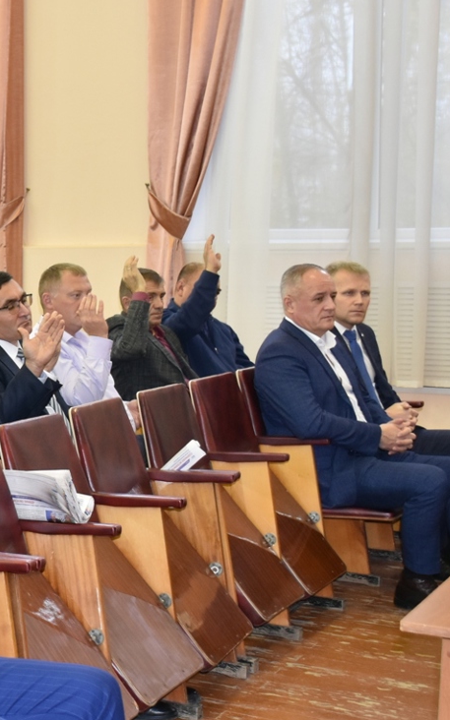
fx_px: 1512
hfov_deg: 15.4
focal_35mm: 77
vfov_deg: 26.8
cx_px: -266
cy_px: 376
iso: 800
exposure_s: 1/60
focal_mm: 24
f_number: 5.6
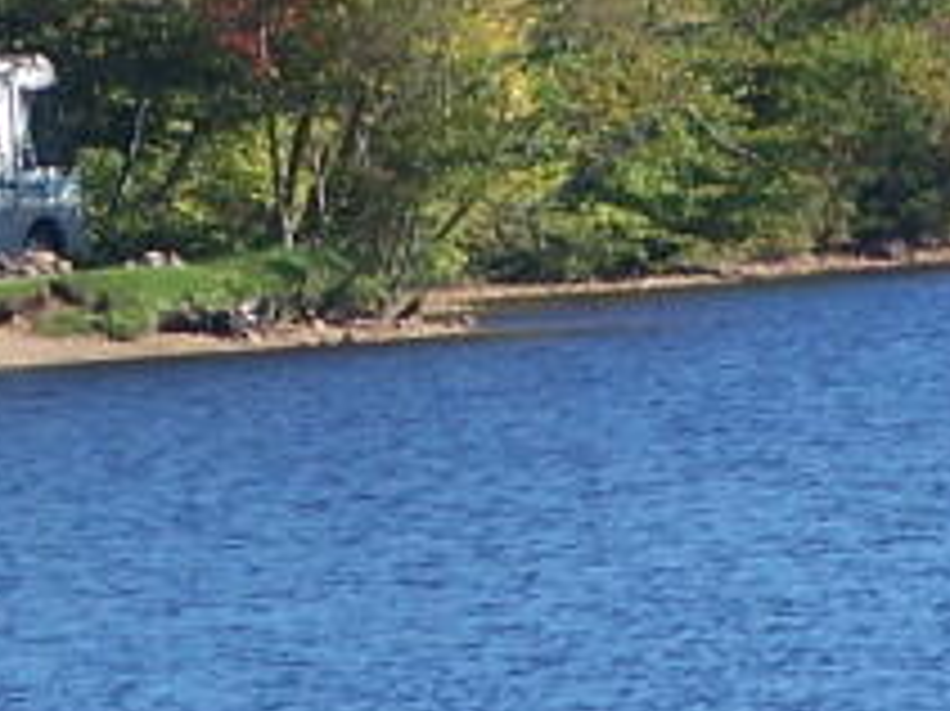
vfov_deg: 1.4
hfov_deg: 1.9
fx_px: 29047
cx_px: 180
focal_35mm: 1059
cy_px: -194
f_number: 3.2
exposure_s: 1/640
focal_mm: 36.2
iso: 80
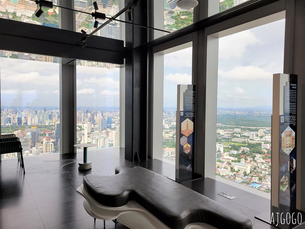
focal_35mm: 26
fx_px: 229
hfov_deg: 67.3
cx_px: 152
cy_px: 114
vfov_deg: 53.1
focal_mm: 5.4
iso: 40
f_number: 1.8
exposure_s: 1/202
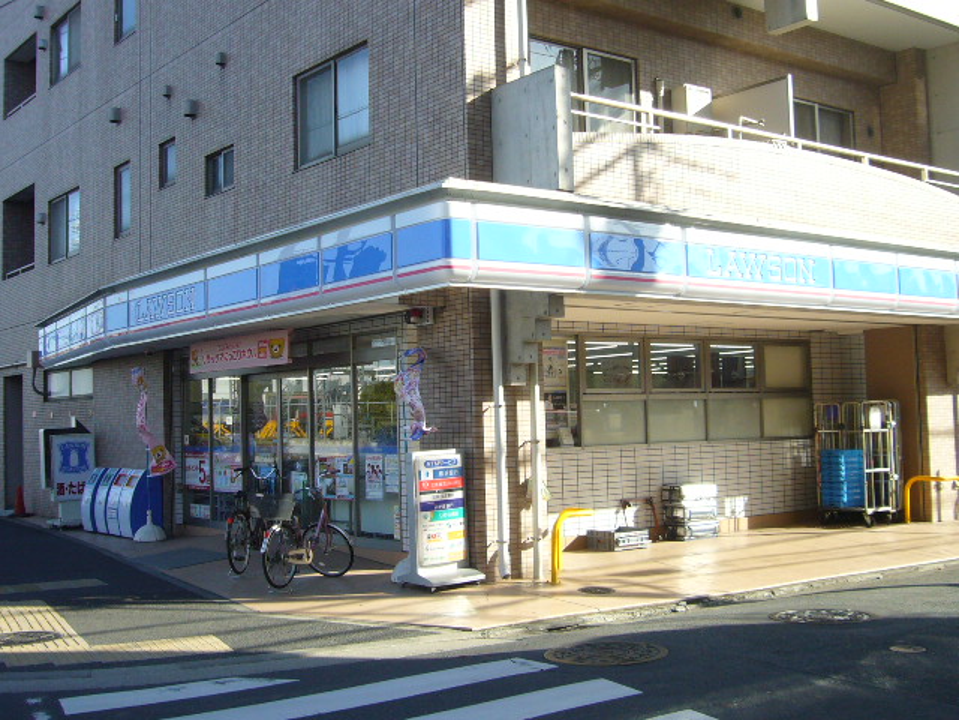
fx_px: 1219
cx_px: 480
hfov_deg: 42.9
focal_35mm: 44
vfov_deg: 32.9
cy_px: 360
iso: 80
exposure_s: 1/400
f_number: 2.9
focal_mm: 5.2
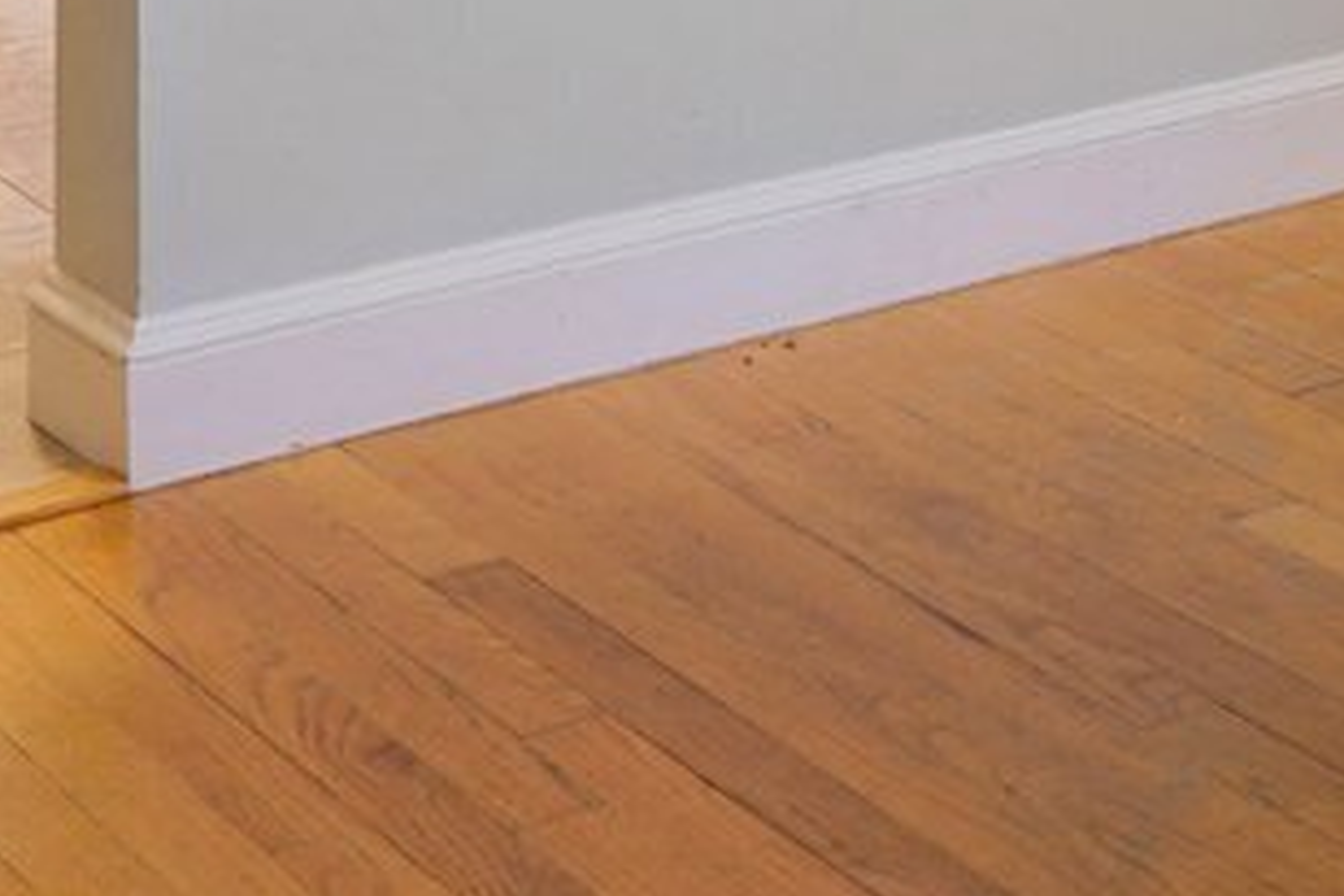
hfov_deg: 16.4
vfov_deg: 11.3
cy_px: -1068
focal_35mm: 106
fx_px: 3957
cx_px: 2362
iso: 200
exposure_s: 1
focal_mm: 16
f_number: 10
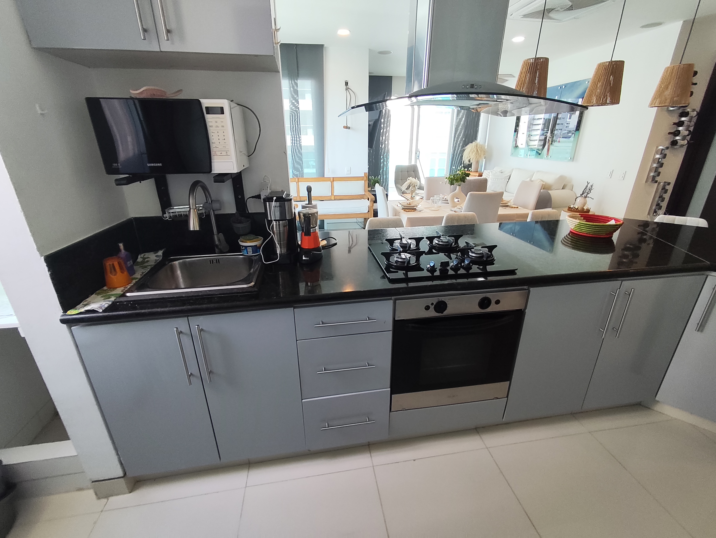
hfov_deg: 98.1
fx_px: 310
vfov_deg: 81.8
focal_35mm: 15
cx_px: 358
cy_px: 269
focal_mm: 1.65
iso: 80
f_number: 2.2
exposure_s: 1/120
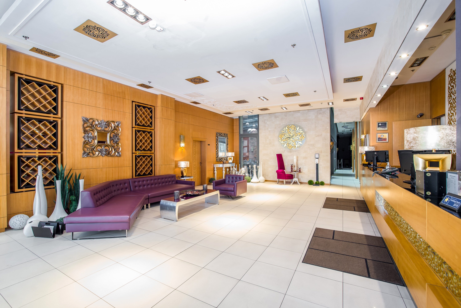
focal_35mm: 15
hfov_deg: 100.4
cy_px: 154
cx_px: 230
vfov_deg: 77.4
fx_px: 192
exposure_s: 1/6
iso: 1000
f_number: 10
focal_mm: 15
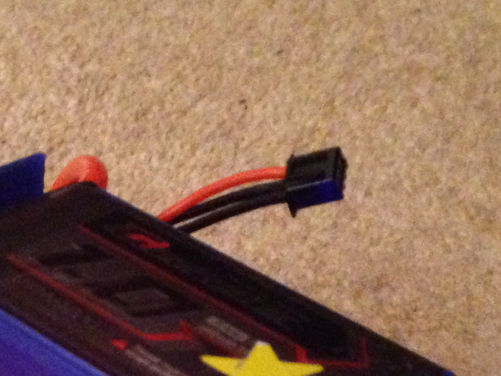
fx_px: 1433
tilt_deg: -38.5
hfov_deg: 19.5
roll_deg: -2.2
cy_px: 544
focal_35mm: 99
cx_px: 71
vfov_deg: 14.1
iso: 800
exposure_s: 1/15
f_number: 2.4
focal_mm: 4.12
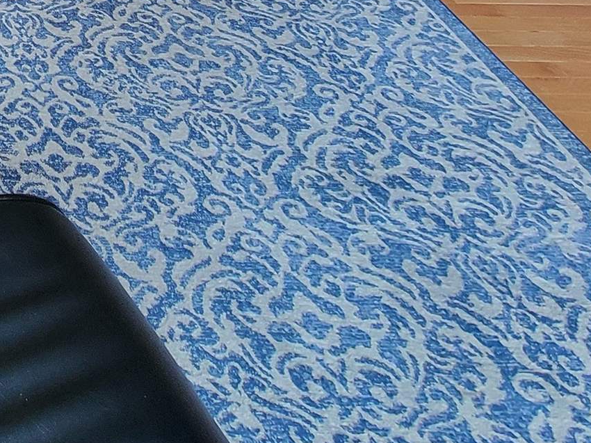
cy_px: -321
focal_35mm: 47
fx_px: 802
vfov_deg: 21.8
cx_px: -168
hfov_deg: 31.6
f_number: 2.2
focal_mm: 2.2
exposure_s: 1/40
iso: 400
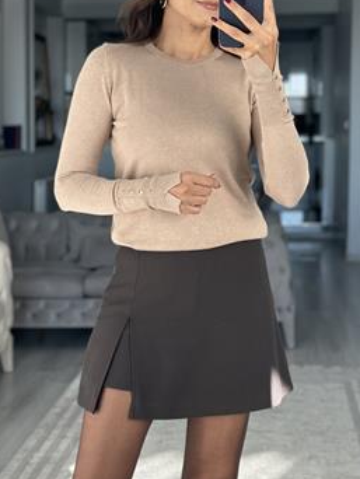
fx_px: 983
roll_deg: +0.6
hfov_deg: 20.7
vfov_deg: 27.3
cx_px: 189
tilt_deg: -19.7
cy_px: 178
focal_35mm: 71
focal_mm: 6.86
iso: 80
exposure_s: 1/222
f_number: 1.78
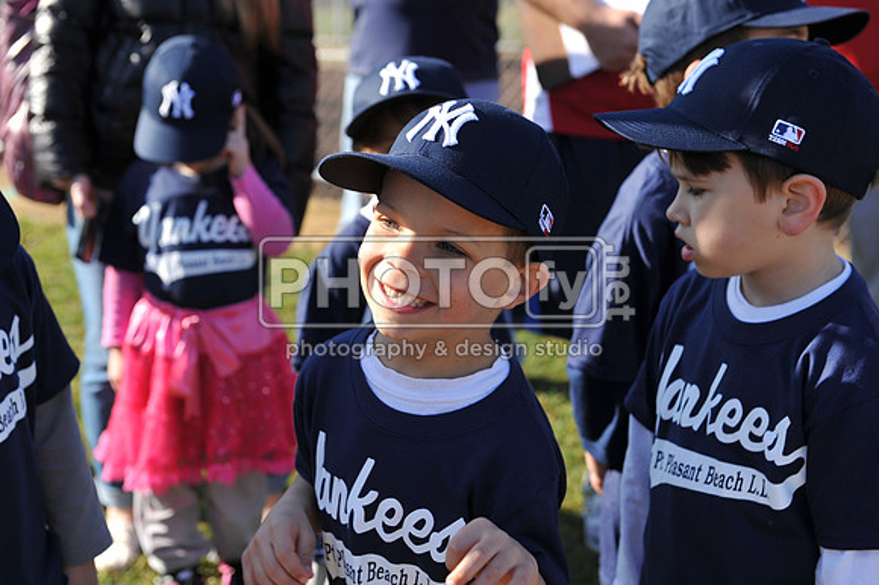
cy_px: 292
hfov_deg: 32.4
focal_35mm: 62
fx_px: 1513
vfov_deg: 21.9
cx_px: 440
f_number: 5
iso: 200
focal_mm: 62
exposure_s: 1/500
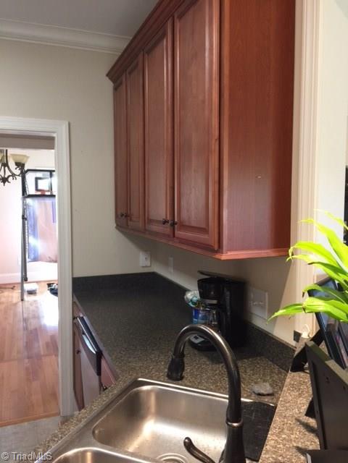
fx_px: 389
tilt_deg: -3.3
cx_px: 174
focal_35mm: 29
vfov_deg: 61.7
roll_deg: -0.2
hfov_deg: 48.2
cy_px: 232
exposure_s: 1/15
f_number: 2.2
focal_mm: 4.15
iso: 64
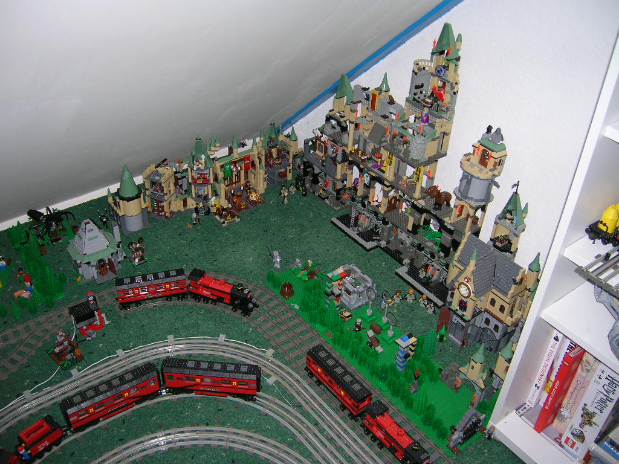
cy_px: 232
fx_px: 608
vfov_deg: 41.8
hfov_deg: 54.0
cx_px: 310
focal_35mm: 34
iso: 58
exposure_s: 1/60.1
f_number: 2.9
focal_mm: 5.7
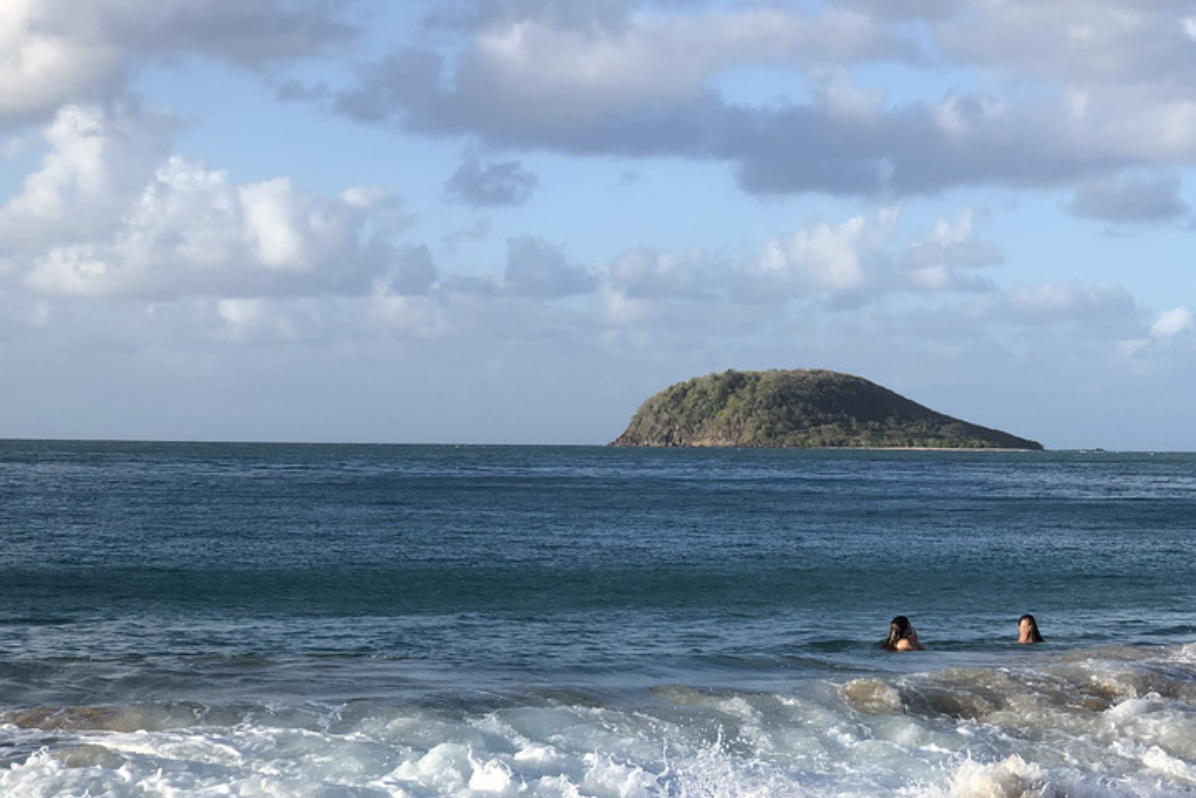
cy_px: 642
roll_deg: -1.0
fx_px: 2990
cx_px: 761
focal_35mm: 90
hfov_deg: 22.6
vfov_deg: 15.1
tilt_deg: -3.8
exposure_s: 1/727
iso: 16
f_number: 2.4
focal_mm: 6
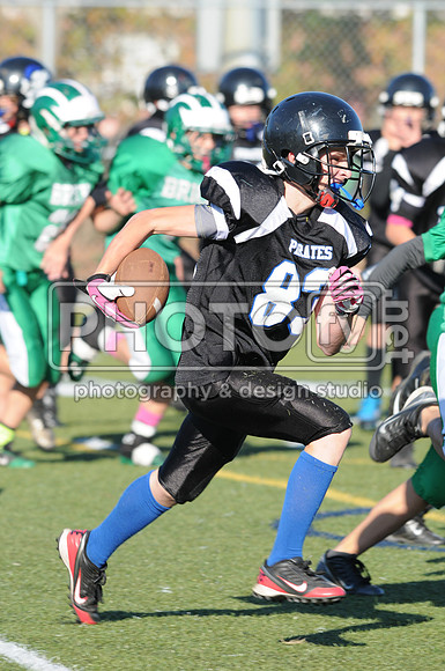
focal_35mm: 450
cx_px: 222
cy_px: 336
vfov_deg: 4.6
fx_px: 8368
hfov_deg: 3.0
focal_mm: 300
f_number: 6.3
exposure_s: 1/500
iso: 200
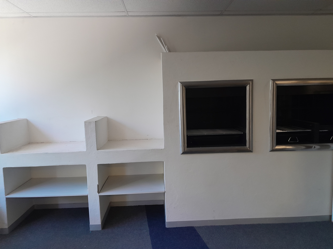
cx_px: 166
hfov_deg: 65.3
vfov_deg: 51.4
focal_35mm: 27
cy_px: 124
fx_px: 260
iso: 320
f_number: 1.8
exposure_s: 1/33
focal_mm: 4
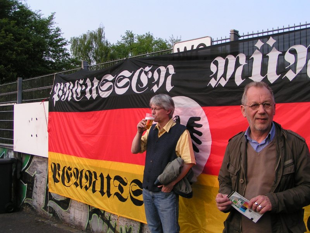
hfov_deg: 49.0
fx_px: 340
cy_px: 116
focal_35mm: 38
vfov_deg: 37.7
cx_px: 155
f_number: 5
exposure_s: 1/200
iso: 50
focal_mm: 5.8
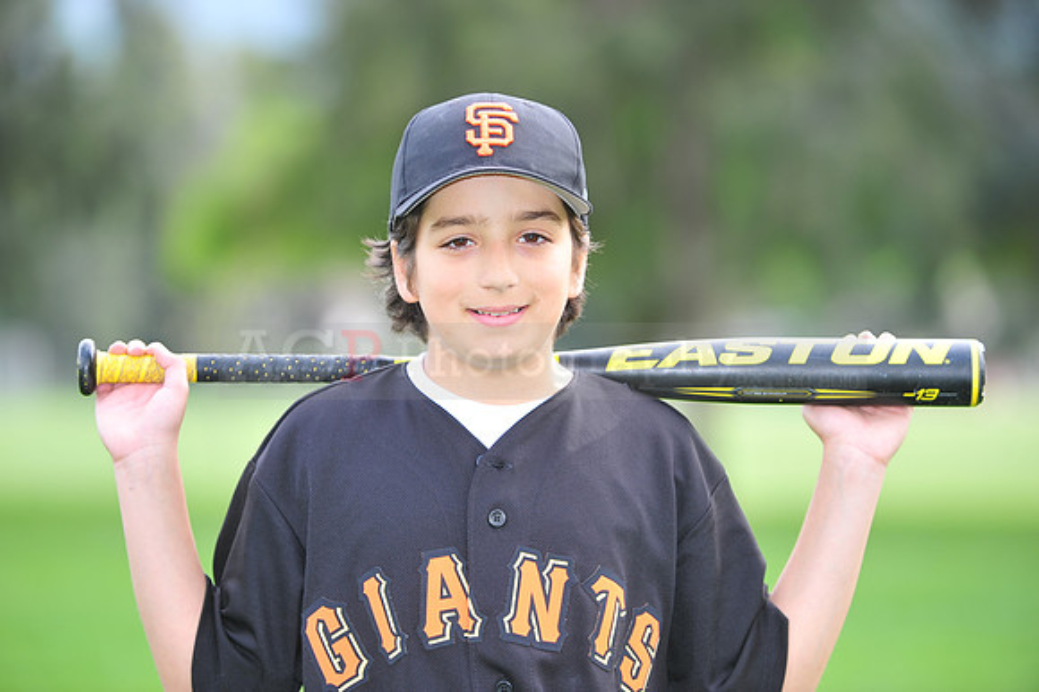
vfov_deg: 6.9
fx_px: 5769
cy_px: 346
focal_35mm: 200
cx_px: 520
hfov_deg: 10.3
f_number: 4.5
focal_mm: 200
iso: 200
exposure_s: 1/160
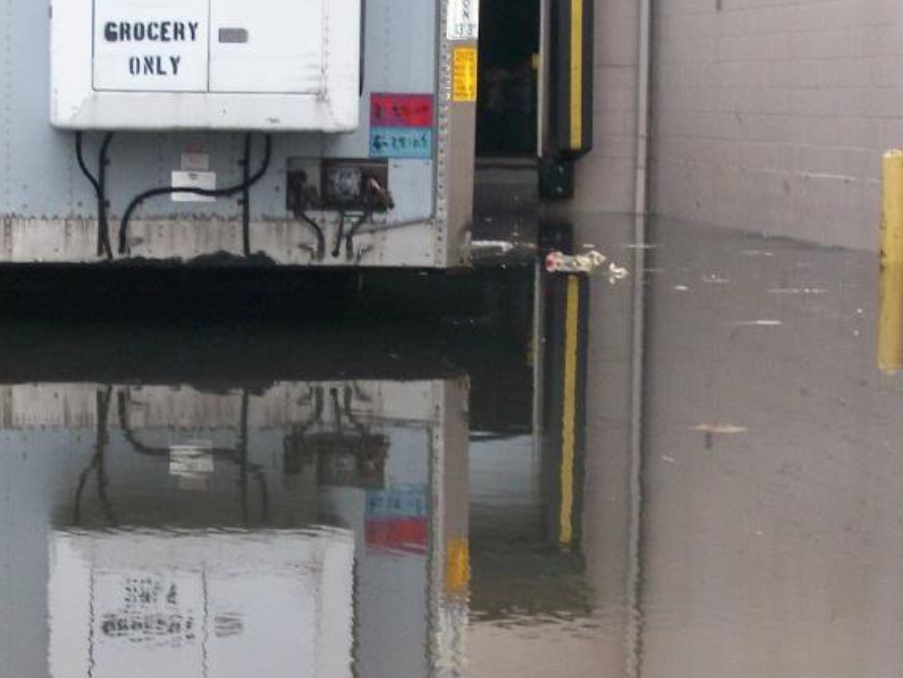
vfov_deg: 11.9
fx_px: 3236
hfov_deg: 15.8
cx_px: 257
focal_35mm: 124
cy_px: 489
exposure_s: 1/139
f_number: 3.8
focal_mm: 11.6
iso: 140
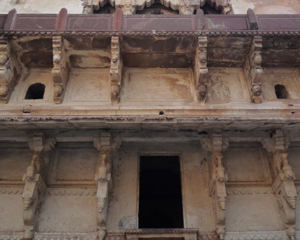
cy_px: 40
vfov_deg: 39.2
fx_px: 320
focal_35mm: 36
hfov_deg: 50.3
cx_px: 152
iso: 160
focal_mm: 4.4
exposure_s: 1/320
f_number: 2.8
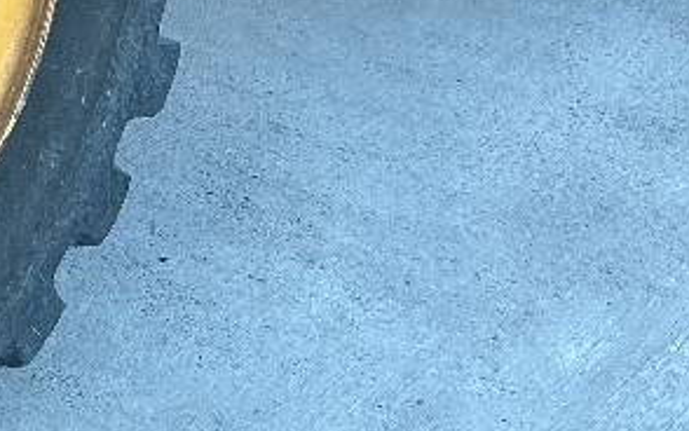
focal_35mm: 107
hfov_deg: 17.1
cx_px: -424
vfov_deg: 11.9
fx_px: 2010
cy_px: -131
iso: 25
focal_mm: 3
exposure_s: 1/120
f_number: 1.8
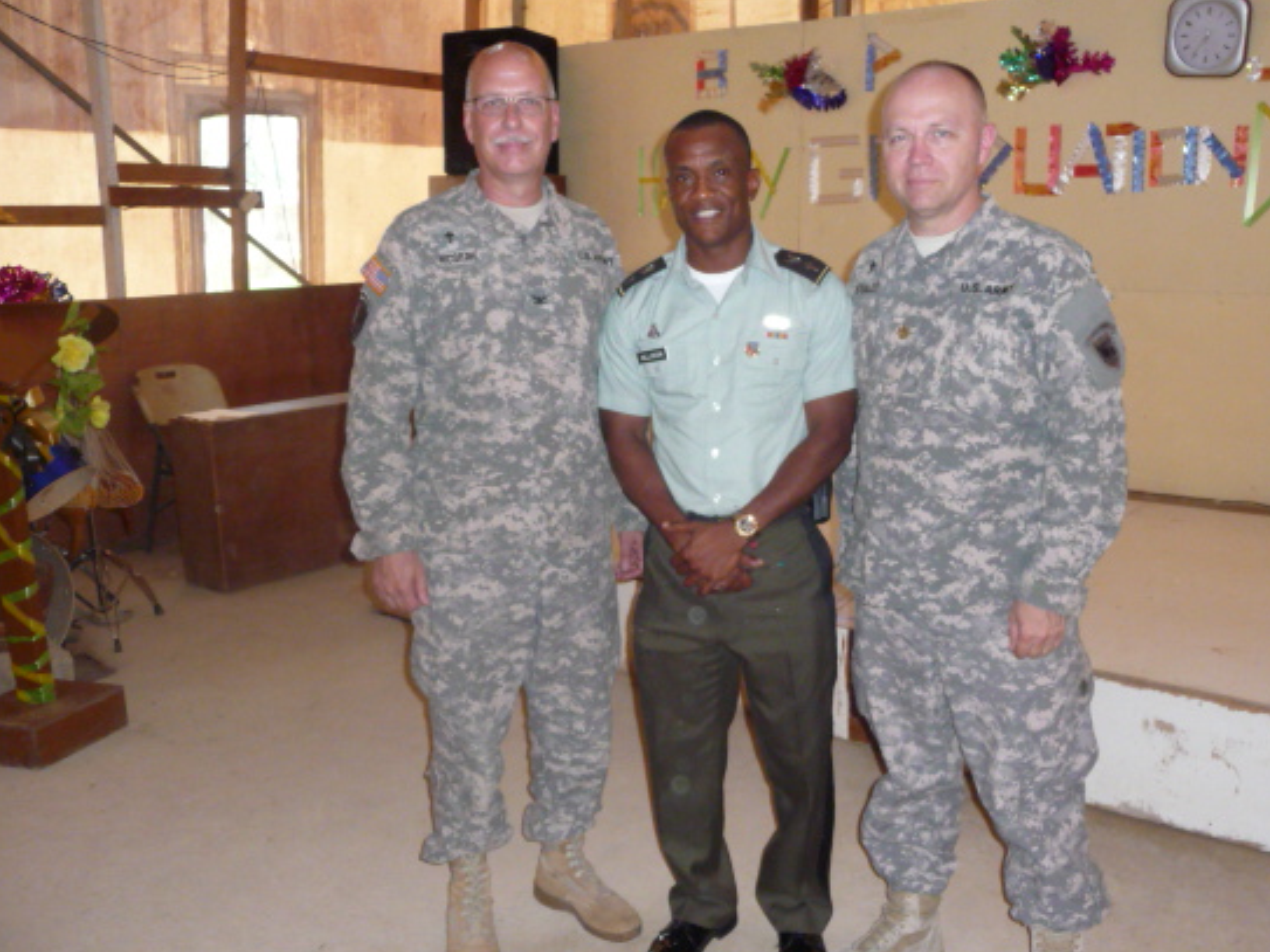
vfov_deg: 42.9
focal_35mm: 33
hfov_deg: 55.2
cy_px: 494
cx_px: 704
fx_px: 1210
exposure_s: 1/30
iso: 400
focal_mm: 4.7
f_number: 3.3
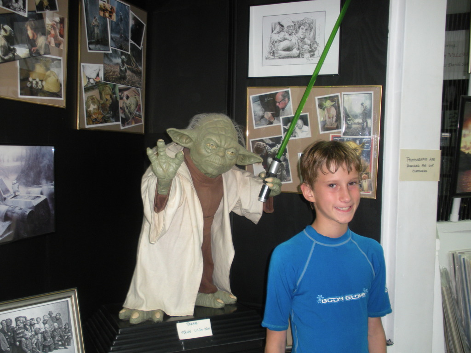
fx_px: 490
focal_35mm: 36
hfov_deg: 51.4
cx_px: 236
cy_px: 176
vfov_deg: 39.7
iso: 111
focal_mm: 6.3
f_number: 3.5
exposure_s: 1/30
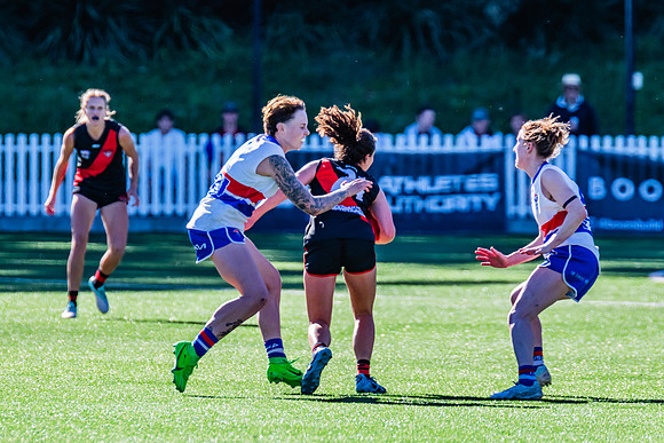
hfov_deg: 3.0
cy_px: 229
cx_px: 329
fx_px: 12680
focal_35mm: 687
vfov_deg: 2.0
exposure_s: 1/1250
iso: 800
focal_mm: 600
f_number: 9
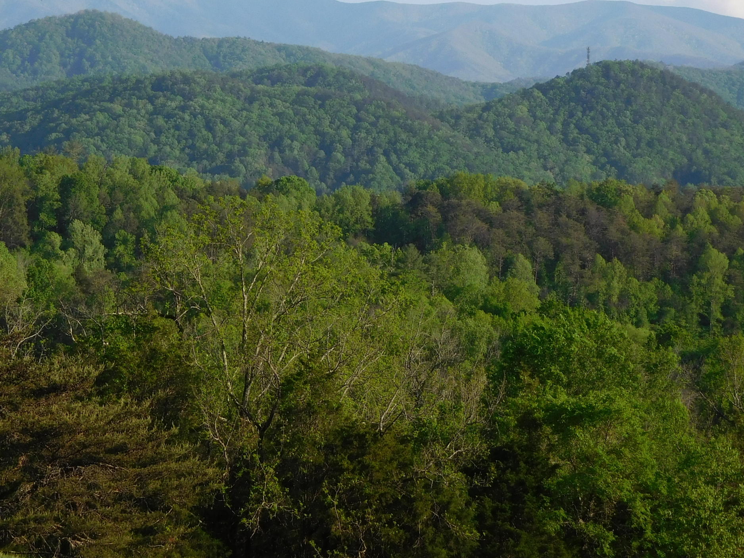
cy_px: 123
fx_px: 2407
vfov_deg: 13.2
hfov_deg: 17.6
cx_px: 322
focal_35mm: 112
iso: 125
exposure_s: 1/640
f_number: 4.5
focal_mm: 12.5
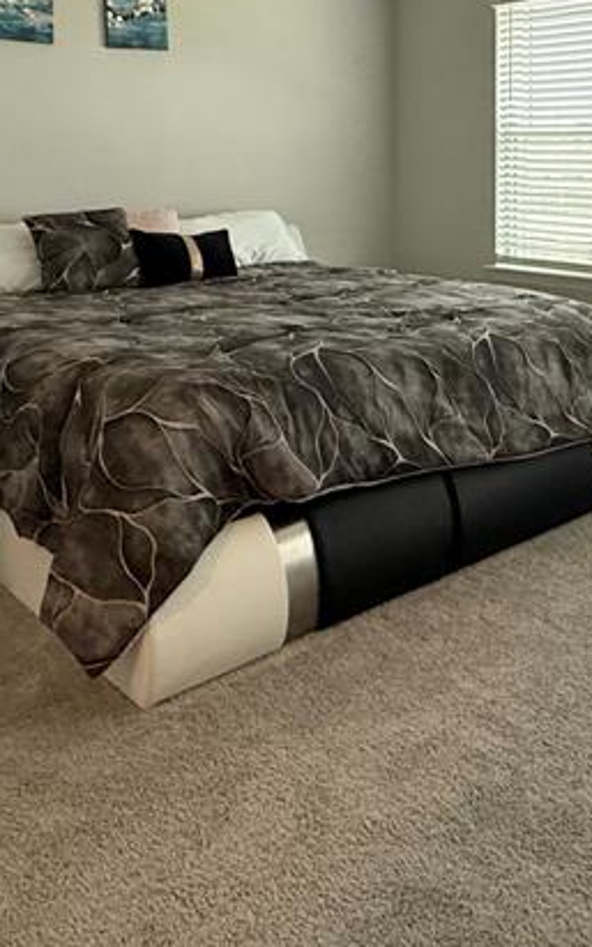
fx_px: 955
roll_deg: -0.4
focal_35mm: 37
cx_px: 477
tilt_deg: -1.5
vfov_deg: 49.7
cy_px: 194
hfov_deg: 33.4
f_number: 2.2
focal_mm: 2.22
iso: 640
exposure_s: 1/120
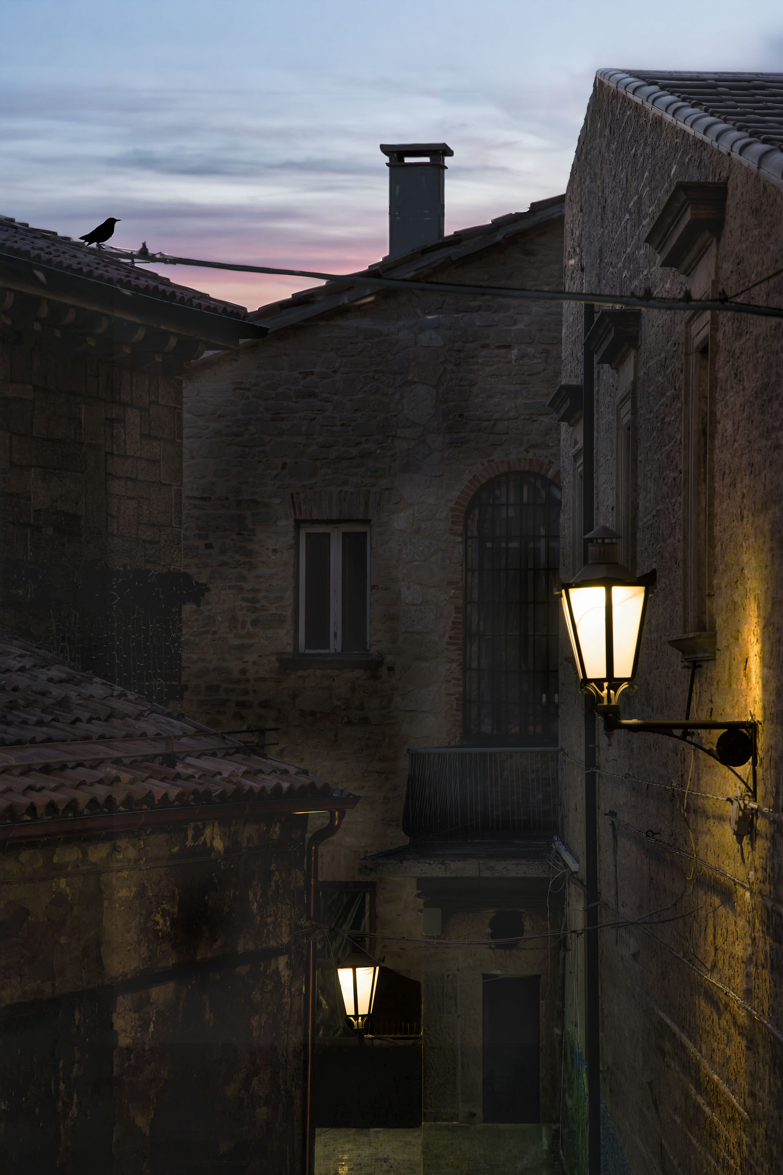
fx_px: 3915
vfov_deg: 17.1
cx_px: 392
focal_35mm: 120
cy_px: 588
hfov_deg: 11.4
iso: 1250
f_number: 7.1
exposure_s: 1/125
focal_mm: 120
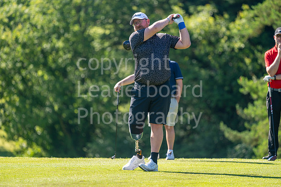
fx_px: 2342
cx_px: 140
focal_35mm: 300
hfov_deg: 6.9
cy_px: 94
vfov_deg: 4.6
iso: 250
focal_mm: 300
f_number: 4.5
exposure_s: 1/800
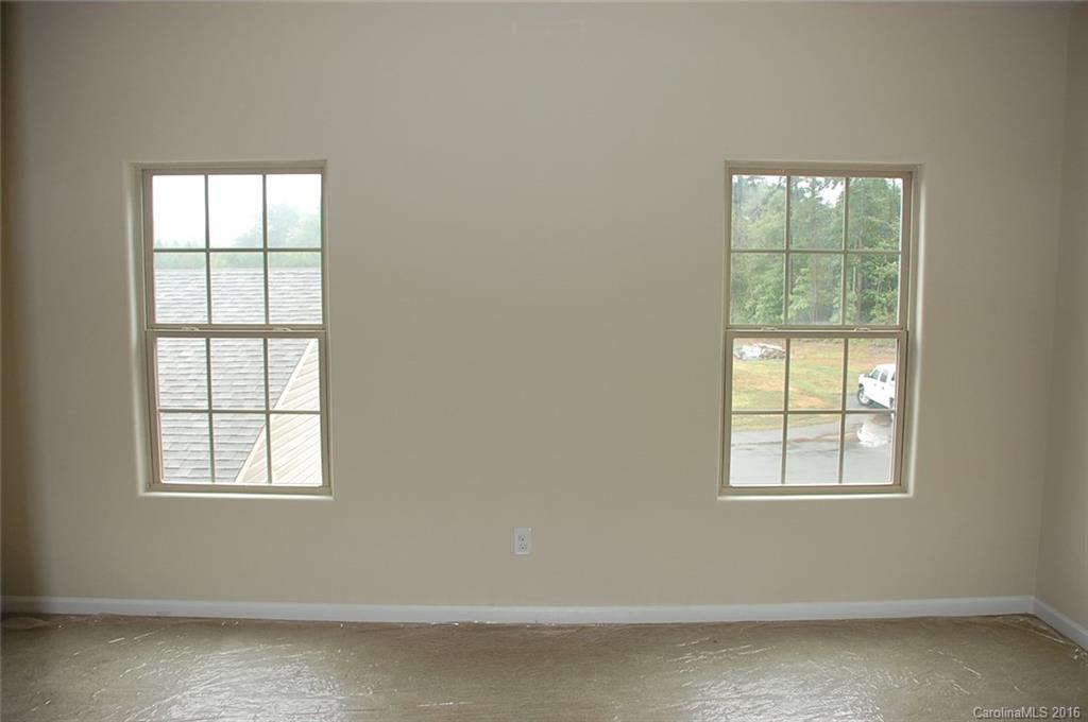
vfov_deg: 47.8
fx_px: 815
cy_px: 361
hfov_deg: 67.4
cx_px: 544
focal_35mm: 27
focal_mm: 18
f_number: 3.5
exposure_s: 1/60
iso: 400
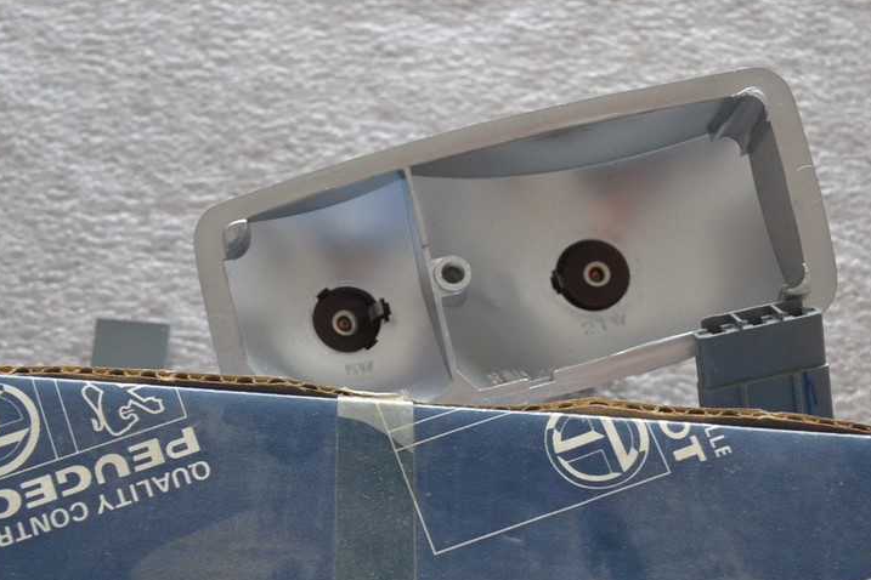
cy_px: 436
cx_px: 378
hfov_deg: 24.8
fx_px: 1982
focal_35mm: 82
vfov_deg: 16.6
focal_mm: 29
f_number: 4.5
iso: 1000
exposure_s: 1/60
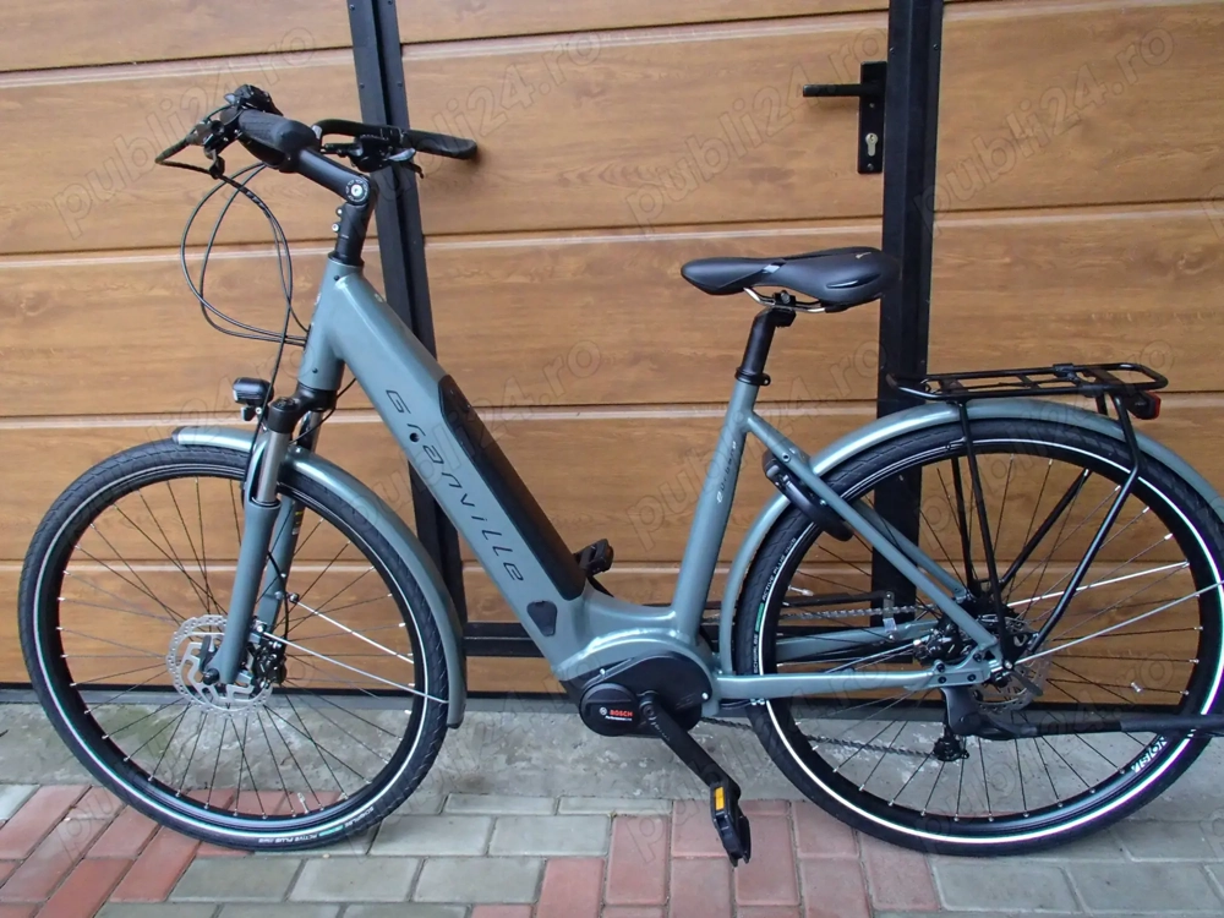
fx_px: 990
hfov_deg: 63.4
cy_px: 459
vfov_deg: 49.7
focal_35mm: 28
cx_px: 612
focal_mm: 5
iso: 800
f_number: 3.9
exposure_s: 1/50
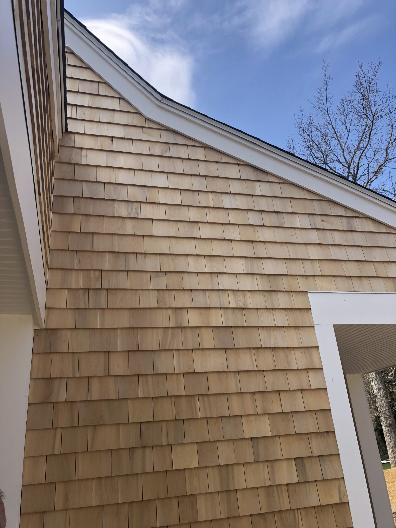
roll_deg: +4.6
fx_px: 427
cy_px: 264
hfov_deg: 49.7
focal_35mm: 28
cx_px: 198
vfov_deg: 63.4
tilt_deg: +23.2
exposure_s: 1/674
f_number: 1.8
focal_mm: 4
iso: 20
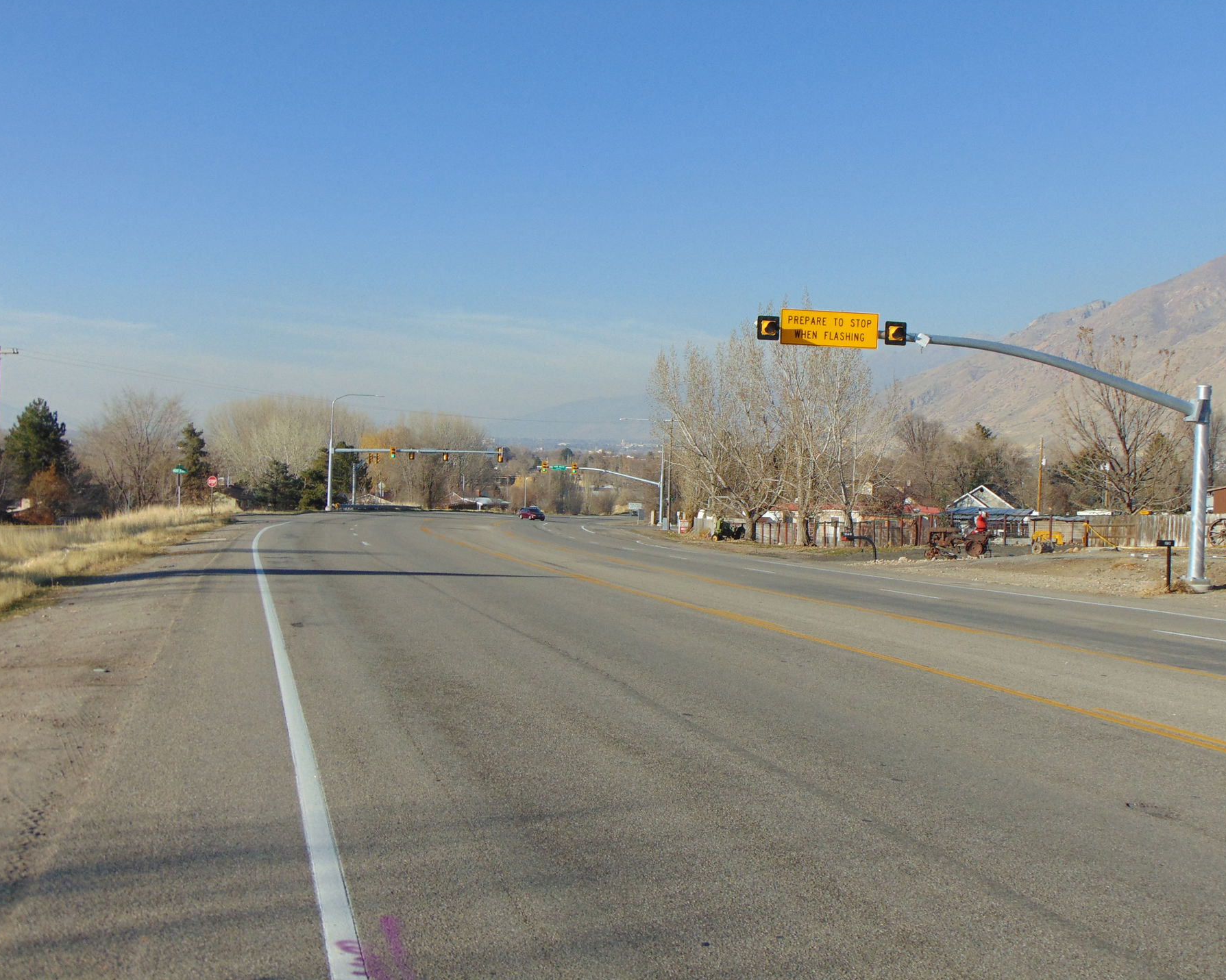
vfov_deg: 34.1
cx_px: 632
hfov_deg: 42.0
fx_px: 1596
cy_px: 488
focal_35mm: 44
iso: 80
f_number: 8.7
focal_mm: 7.6
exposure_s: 1/250
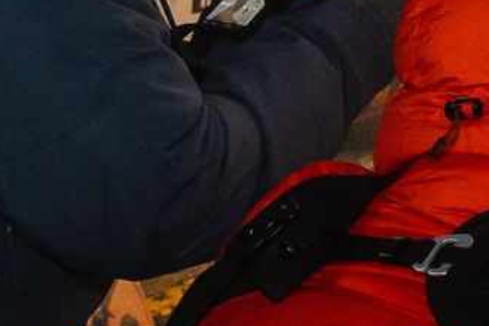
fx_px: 2539
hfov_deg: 9.8
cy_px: -437
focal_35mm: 187
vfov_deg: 7.0
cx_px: 1158
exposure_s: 1/250
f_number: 7.1
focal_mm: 24
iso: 3200
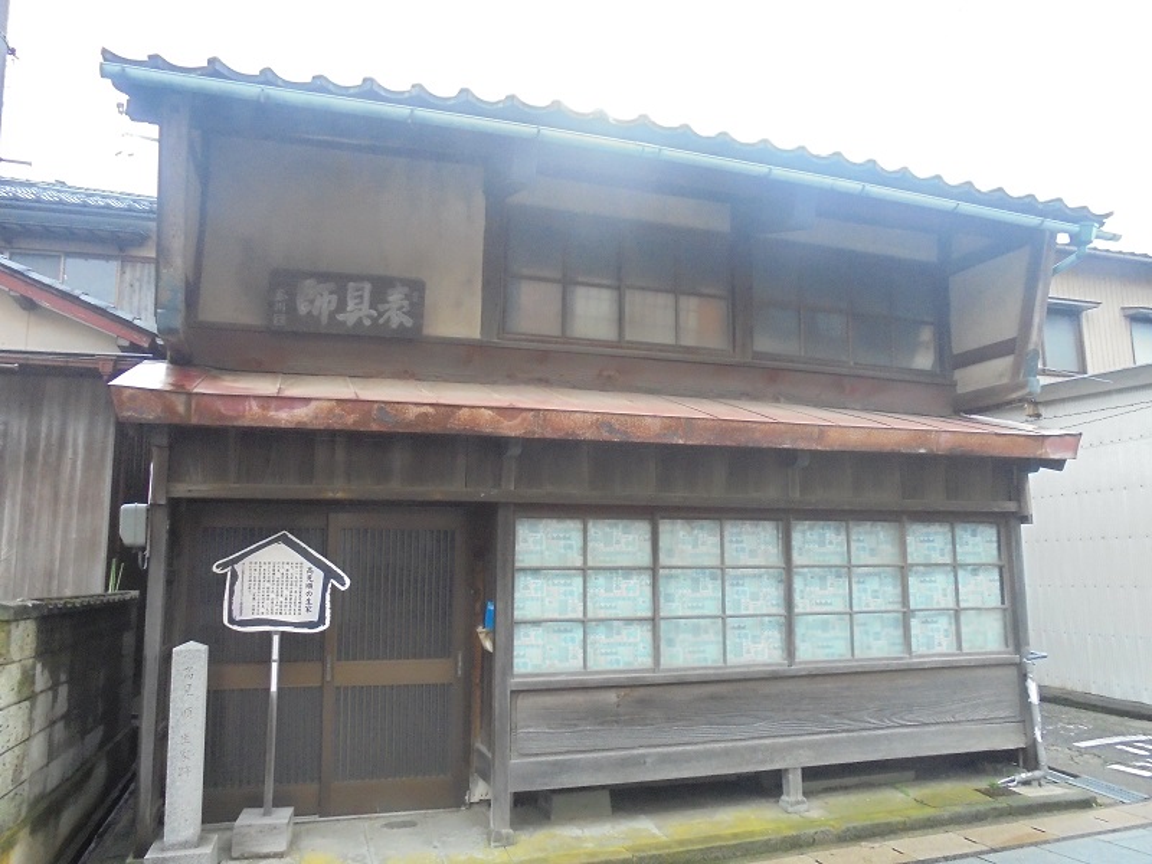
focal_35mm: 26
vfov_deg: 53.1
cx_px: 576
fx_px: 865
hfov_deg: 67.3
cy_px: 432
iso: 250
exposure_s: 1/250
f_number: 3.5
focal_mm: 4.6
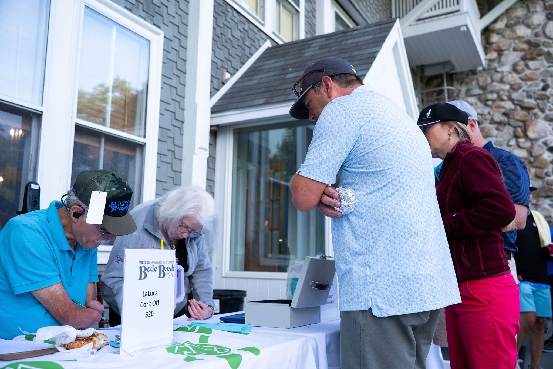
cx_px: 276
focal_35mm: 32
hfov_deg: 58.7
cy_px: 184
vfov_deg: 41.1
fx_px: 491
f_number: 4
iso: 320
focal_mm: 32
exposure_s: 1/500
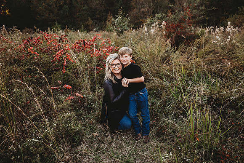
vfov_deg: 49.4
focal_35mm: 26
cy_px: 81
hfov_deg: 69.2
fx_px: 177
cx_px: 128
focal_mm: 24
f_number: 2.5
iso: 100
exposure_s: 1/125
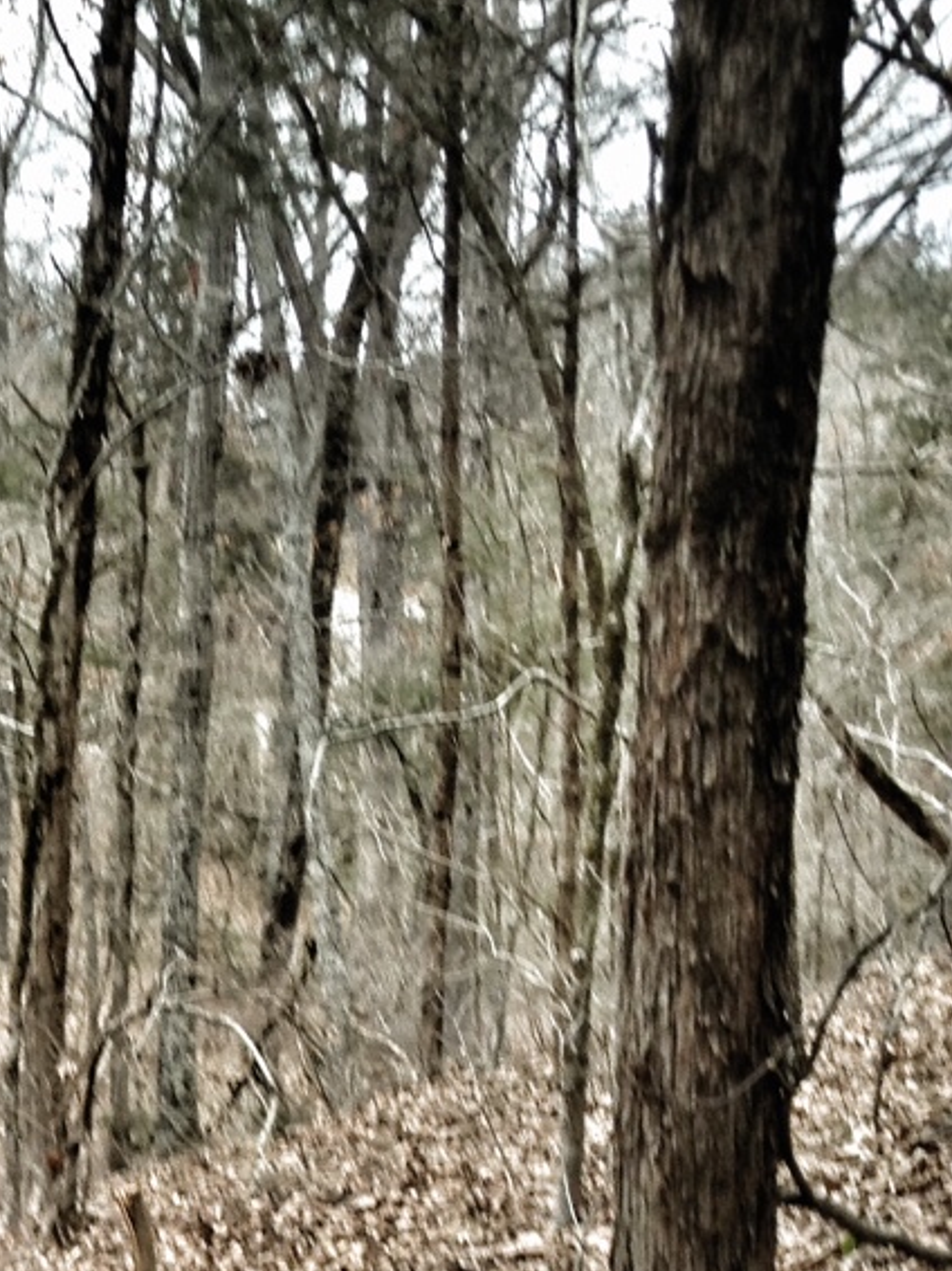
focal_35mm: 101
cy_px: 1242
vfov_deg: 19.0
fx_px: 3706
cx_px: -296
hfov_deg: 14.0
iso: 50
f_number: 2.4
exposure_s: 1/142
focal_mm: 4.28
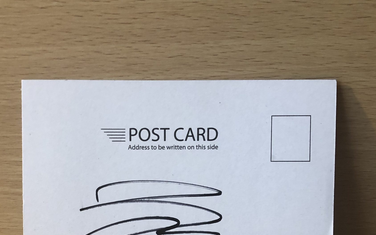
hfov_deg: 44.2
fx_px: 461
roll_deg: +0.5
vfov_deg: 28.0
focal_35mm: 45
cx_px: 157
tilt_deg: -25.0
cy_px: 185
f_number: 1.8
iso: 64
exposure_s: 1/15
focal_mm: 3.99
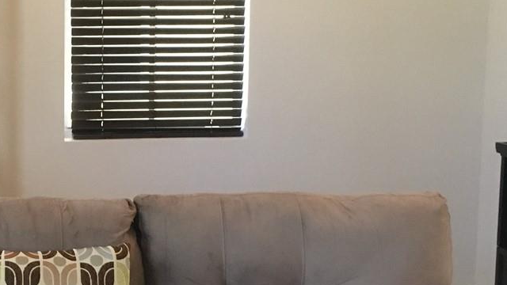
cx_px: 67
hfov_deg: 26.1
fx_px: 1062
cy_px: 156
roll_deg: -0.1
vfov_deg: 15.3
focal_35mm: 79
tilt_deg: -7.5
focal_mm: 4.15
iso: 200
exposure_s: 1/24
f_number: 2.2
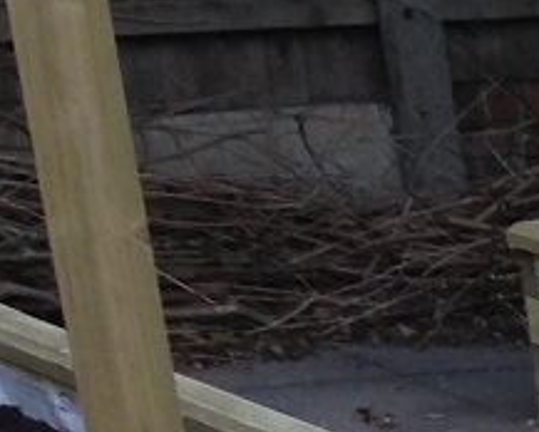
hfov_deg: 6.8
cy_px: 1107
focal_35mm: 237
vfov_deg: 6.2
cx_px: 1923
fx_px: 3784
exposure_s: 1/135
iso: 50
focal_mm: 4.12
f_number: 2.4
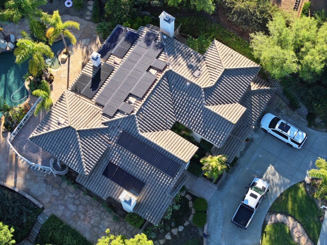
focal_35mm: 70
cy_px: 122
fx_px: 661
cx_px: 164
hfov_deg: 27.8
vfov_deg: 21.0
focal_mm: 19.35
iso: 190
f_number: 2.8
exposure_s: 1/400
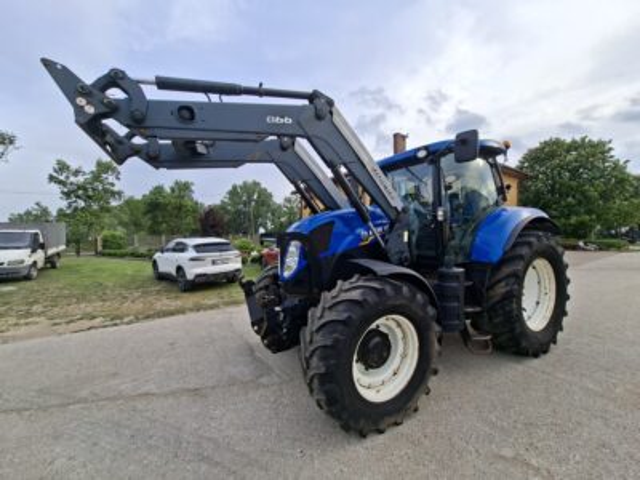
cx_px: 320
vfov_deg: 89.9
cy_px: 240
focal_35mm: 13
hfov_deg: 106.2
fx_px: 240
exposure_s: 1/618
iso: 40
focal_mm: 1.74
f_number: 2.2
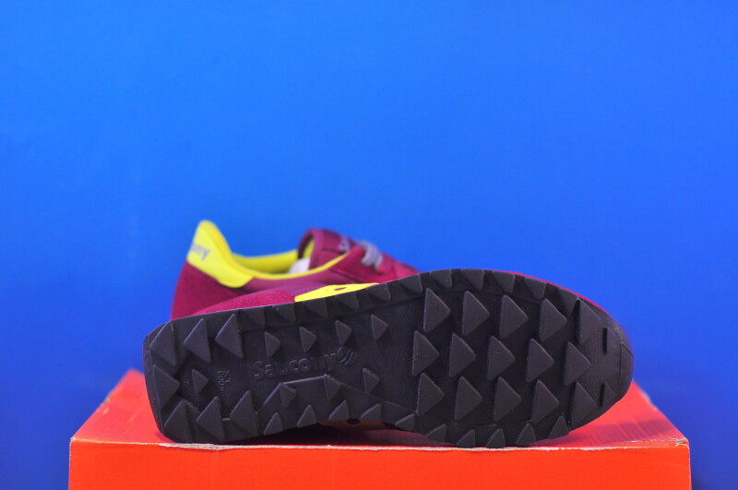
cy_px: 245
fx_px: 1535
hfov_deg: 27.0
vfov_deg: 18.1
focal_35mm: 75
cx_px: 369
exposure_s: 1/320
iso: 250
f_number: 2.2
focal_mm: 50
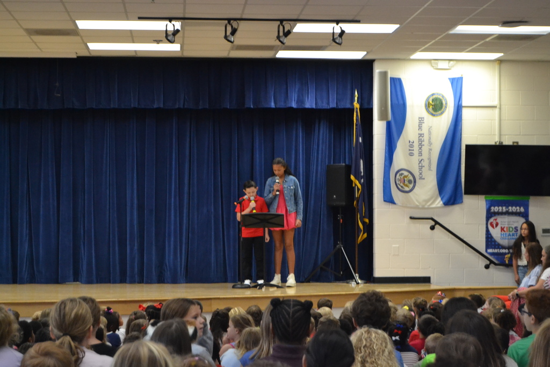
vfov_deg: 16.6
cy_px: 184
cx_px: 275
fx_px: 1261
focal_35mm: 82
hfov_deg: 24.6
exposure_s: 1/60
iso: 2500
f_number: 5.6
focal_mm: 55
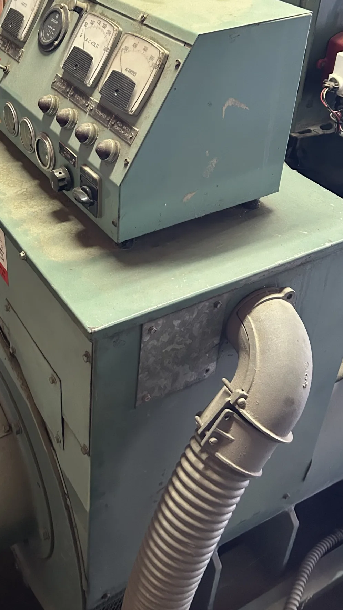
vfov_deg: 48.5
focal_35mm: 41
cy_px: 199
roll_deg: +1.5
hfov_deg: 28.2
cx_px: 55
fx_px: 663
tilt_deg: -29.6
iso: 400
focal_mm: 5.7
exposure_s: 1/60
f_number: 1.5
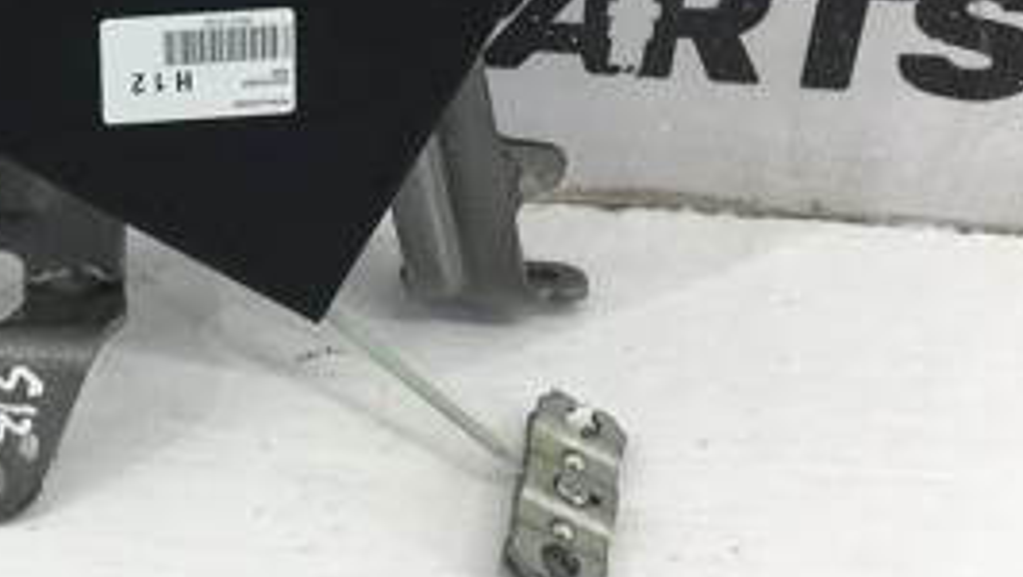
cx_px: 123
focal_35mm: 76
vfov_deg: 15.3
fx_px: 2063
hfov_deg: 27.0
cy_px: -146
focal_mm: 4.15
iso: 25
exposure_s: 1/50
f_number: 2.2
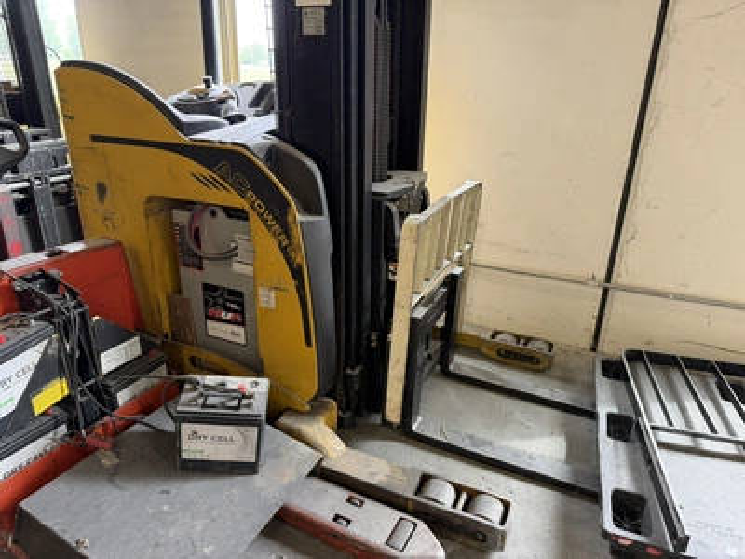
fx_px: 517
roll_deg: -0.7
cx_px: 372
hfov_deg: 71.6
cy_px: 280
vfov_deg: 56.8
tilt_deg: -22.7
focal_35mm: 24
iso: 200
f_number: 1.78
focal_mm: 6.76
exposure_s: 1/83
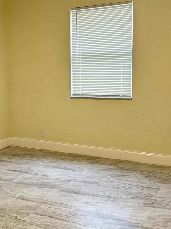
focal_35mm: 45
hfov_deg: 32.1
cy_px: 96
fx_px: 296
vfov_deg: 42.0
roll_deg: -0.1
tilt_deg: -4.4
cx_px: 70
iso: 200
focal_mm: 6.86
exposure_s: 1/120
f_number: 1.78
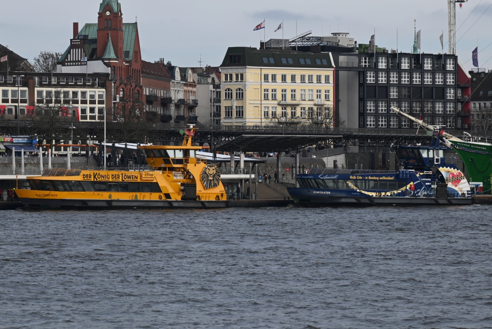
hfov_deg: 17.0
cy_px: 164
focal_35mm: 120
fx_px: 1642
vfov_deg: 11.4
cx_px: 246
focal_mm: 120
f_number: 7.1
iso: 100
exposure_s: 1/400
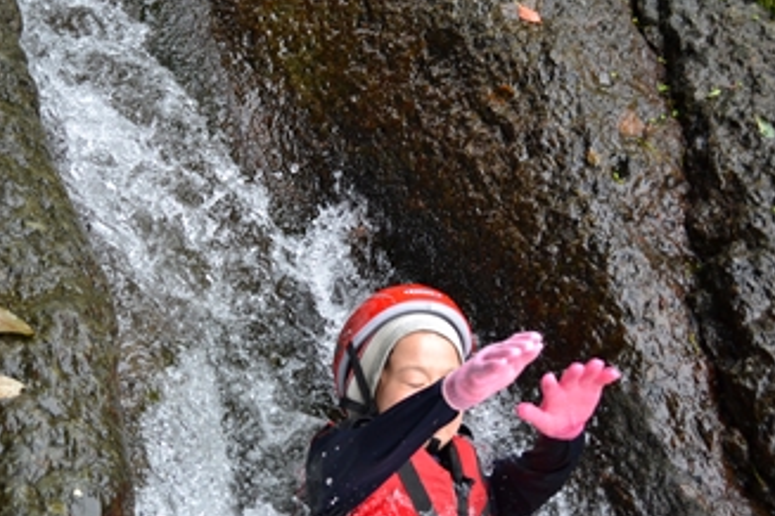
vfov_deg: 24.6
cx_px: 282
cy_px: 295
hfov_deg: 36.0
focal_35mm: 55
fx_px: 1184
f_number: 4
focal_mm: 24
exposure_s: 1/500
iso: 720
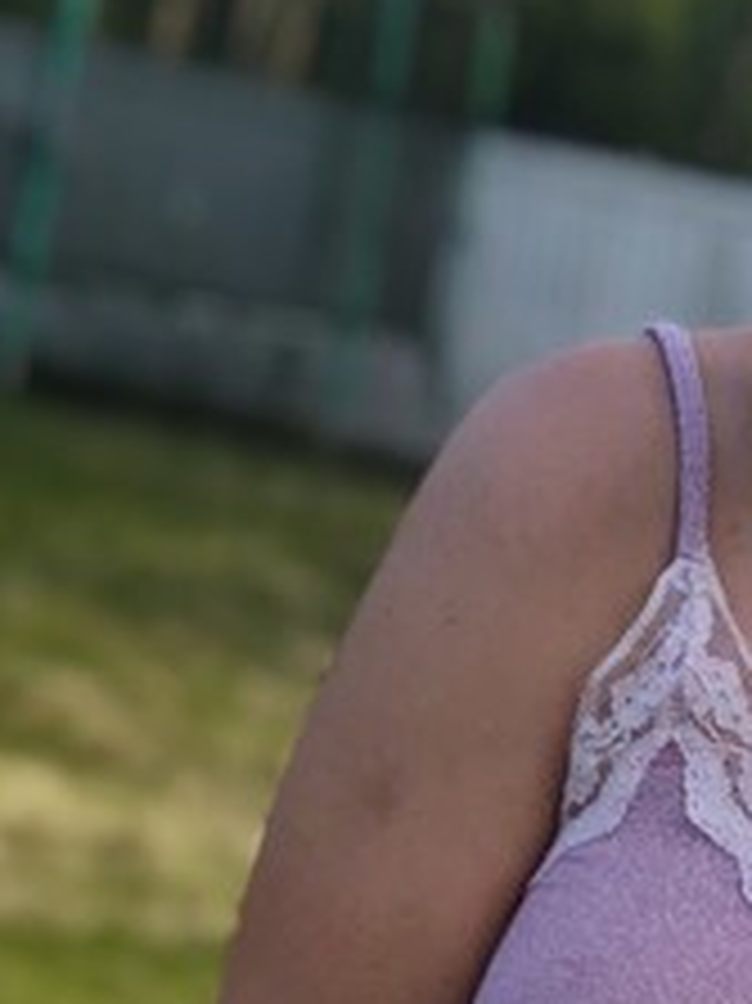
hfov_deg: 7.0
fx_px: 6089
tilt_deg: -7.9
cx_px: 831
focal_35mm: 210
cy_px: 1180
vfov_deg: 9.3
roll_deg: -12.3
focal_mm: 6
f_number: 2.4
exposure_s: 1/123
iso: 16
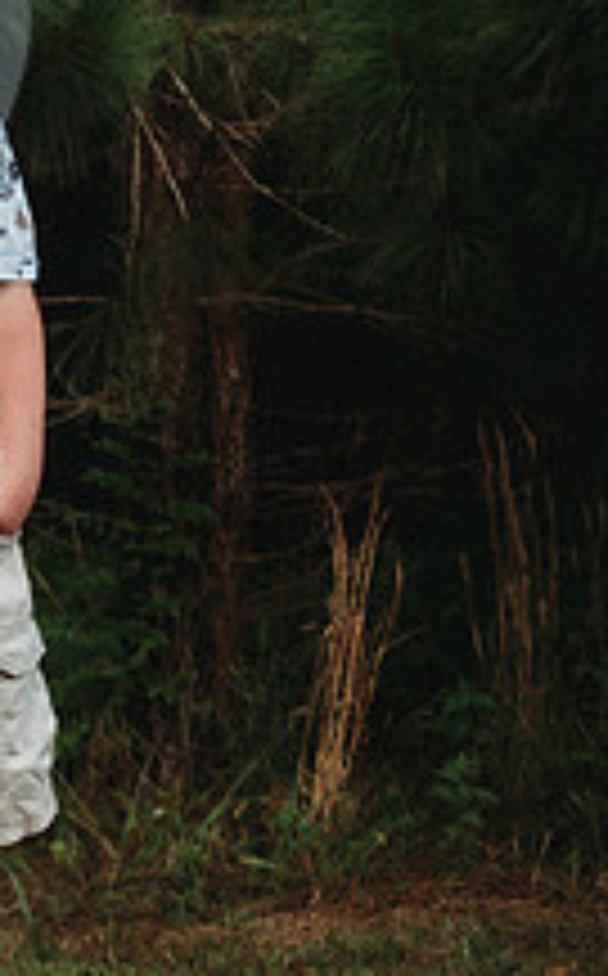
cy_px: 407
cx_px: -685
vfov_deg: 11.0
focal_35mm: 191
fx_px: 5081
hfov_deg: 6.6
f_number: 2.8
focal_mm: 70
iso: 100
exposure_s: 1/200
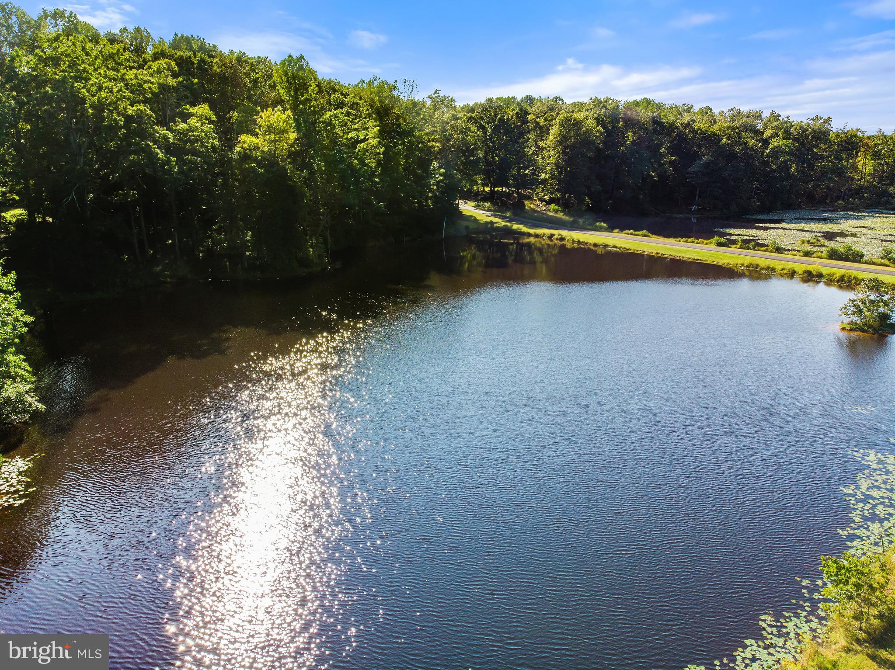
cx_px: 448
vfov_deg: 56.8
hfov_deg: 71.6
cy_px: 335
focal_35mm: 24
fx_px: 620
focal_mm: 4.5
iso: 100
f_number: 2.8
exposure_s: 1/800
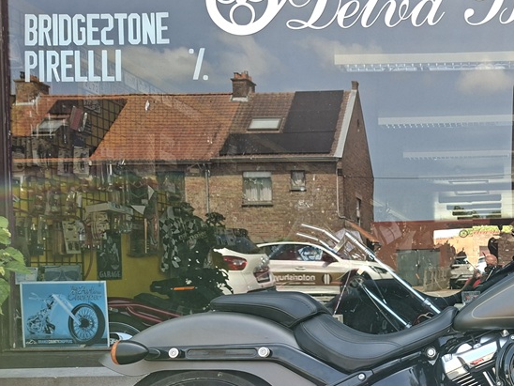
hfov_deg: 41.1
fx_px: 624
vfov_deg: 33.6
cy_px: 290
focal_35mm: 42
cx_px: 468
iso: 50
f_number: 1.8
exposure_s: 1/272
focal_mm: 5.54
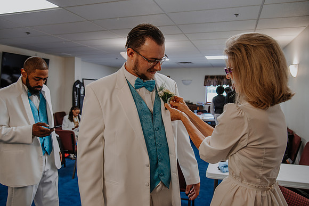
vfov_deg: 44.5
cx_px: 154
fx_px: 252
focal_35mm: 29
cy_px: 103
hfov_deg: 63.0
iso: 500
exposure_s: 1/60
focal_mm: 28
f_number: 4
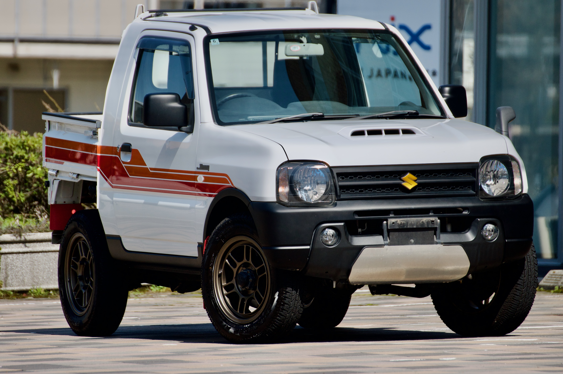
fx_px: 7029
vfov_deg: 3.0
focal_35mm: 450
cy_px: 187
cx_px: 282
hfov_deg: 4.6
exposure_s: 1/1600
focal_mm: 300
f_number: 5.6
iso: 200
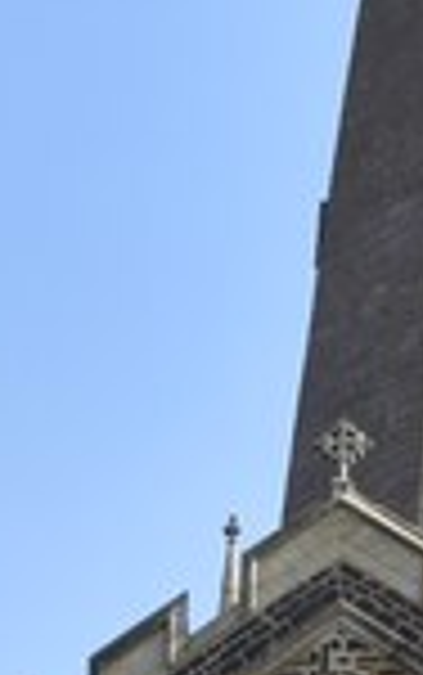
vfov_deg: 8.9
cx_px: 538
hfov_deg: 5.7
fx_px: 4216
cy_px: 1102
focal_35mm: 229
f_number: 8
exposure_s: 1/250
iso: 140
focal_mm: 22
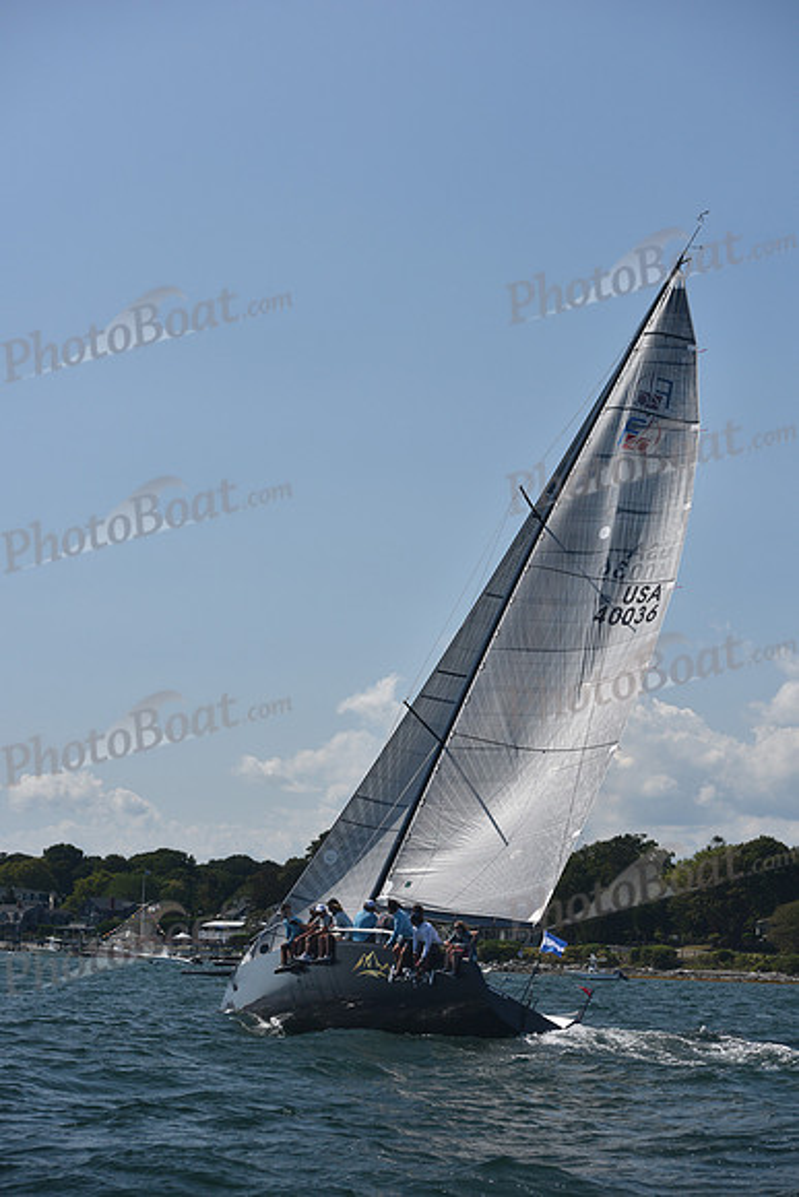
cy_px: 598
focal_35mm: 70
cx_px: 400
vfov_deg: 28.8
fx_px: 2329
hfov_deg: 19.5
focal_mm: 70
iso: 250
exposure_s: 1/1250
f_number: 5.6
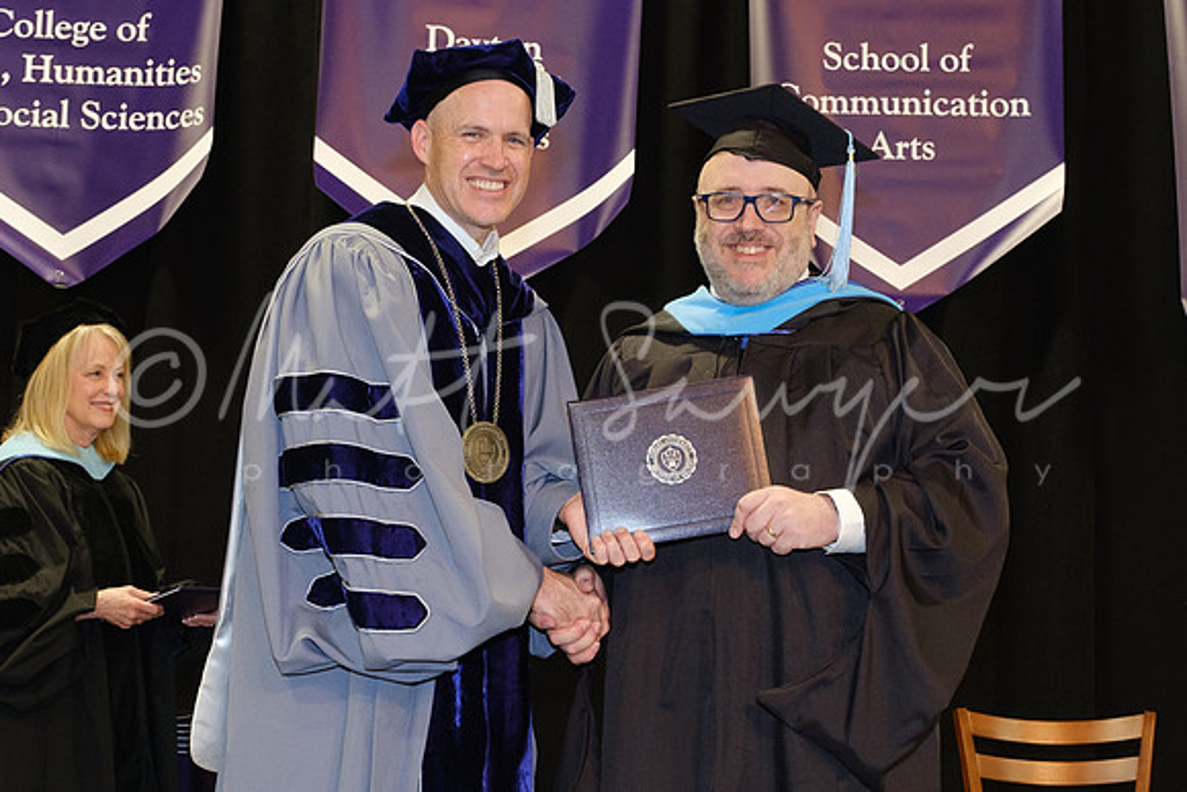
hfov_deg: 36.6
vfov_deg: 24.8
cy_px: 491
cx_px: 642
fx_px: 1793
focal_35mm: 54
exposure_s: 1/125
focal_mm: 22.7
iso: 1250
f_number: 4
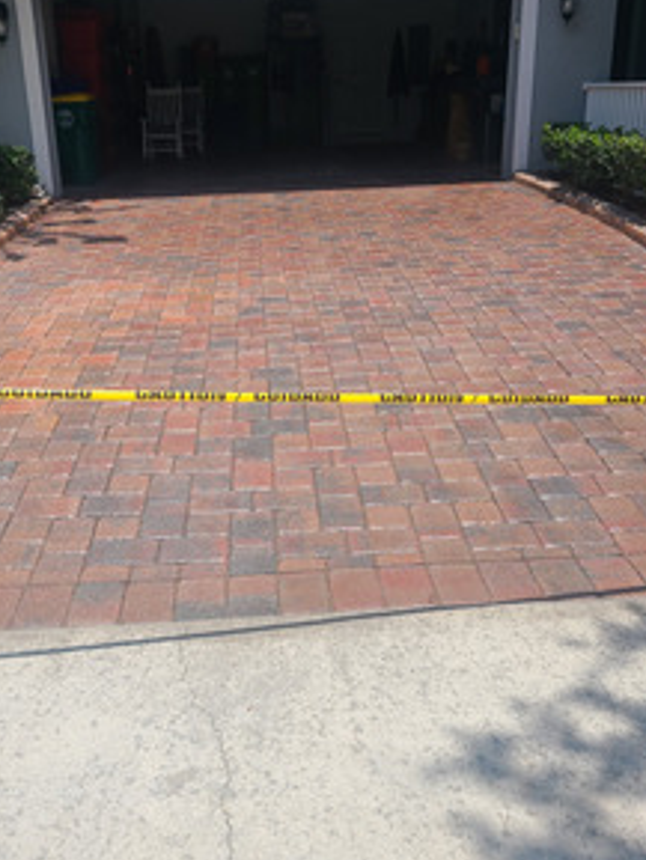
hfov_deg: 39.6
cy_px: 408
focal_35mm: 36
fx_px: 895
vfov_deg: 51.3
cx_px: 280
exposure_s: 1/2607
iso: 40
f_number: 1.8
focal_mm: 5.4
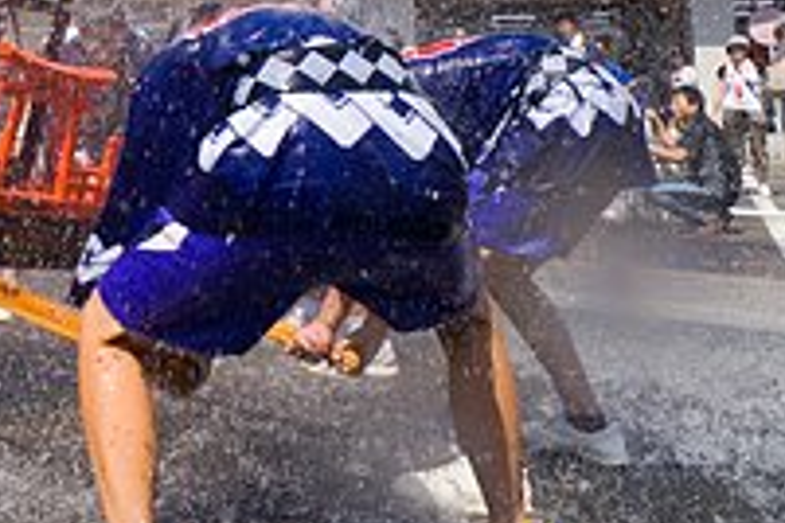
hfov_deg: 34.4
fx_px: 1112
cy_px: -64
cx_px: -47
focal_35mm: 51
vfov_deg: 24.5
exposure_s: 1/640
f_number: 8
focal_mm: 20
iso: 400
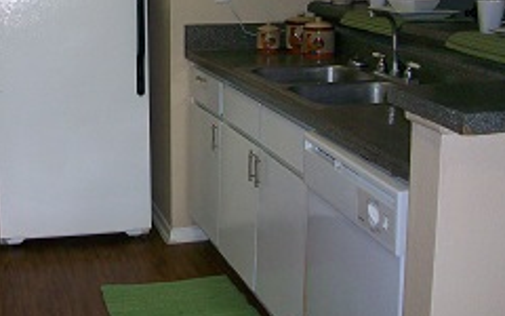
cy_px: 72
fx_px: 826
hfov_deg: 33.5
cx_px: 147
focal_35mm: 60
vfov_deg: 21.4
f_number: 2.8
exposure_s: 1/60
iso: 160
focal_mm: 5.7
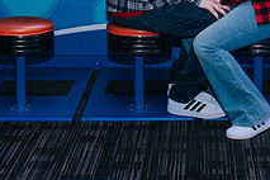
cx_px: 195
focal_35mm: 109
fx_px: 817
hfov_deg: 18.7
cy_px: -67
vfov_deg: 12.1
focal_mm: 35
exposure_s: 1/160
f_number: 3.2
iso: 1000
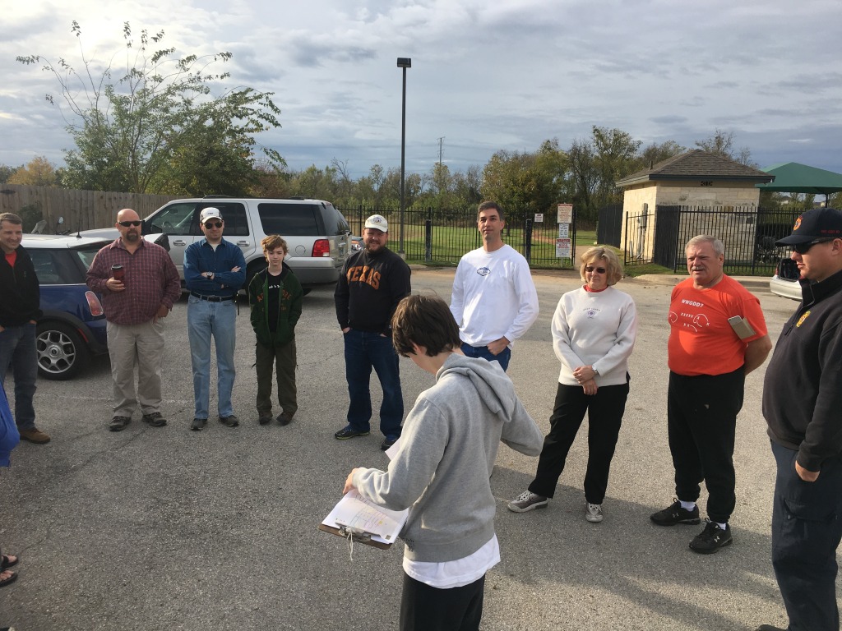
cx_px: 421
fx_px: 705
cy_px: 316
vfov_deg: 48.2
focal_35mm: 29
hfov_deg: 61.7
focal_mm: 4.15
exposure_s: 1/855
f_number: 2.2
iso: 25
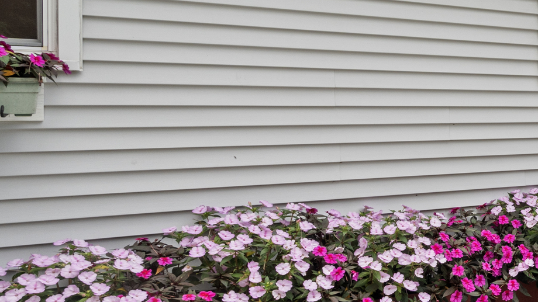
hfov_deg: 25.9
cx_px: 836
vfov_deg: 21.4
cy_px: 156
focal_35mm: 56
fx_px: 799
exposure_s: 1/125
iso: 400
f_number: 8
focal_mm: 16
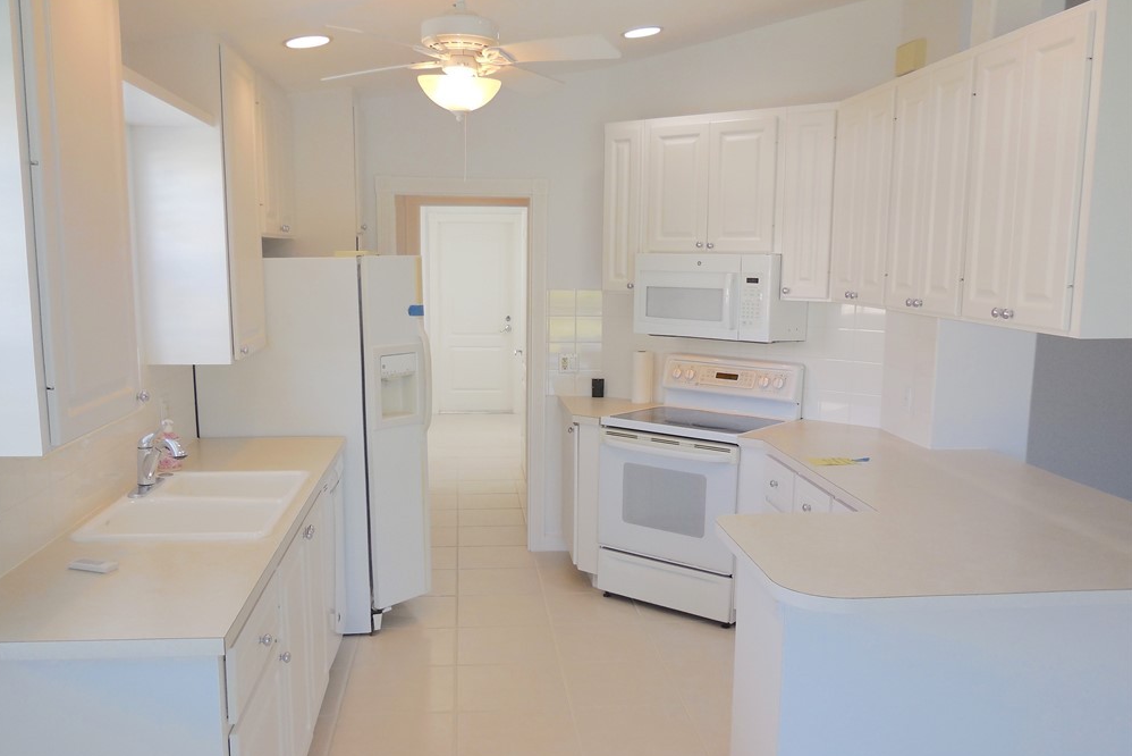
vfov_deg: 41.1
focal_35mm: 32
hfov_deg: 58.7
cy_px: 425
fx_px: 1006
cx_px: 555
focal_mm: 5.3
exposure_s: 1/50
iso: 125
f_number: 3.2
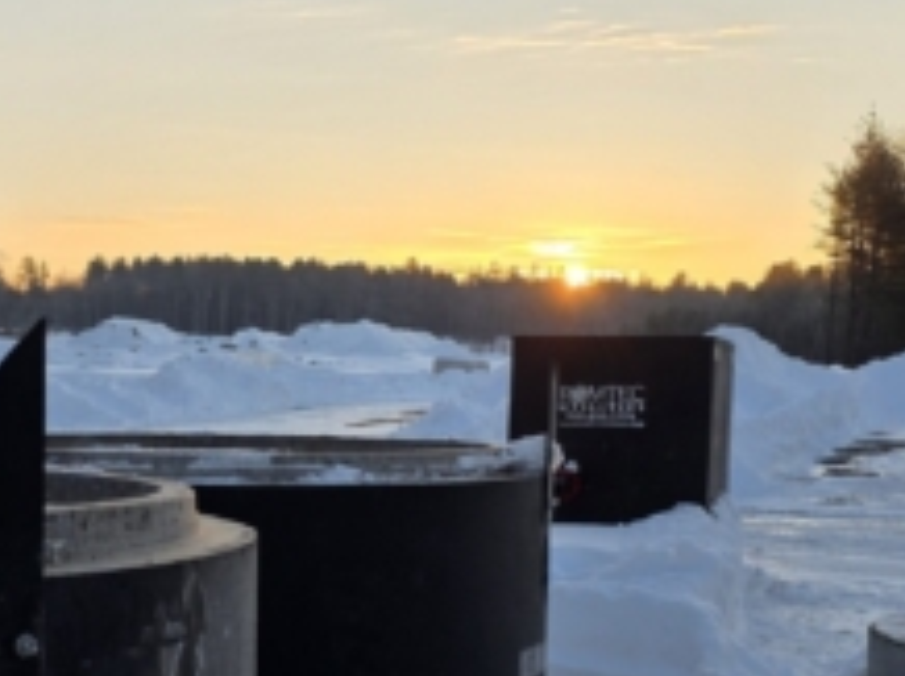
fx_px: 1593
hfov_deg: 31.2
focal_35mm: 61
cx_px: 235
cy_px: 496
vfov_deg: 23.8
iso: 25
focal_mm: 6.3
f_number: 1.7
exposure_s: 1/359
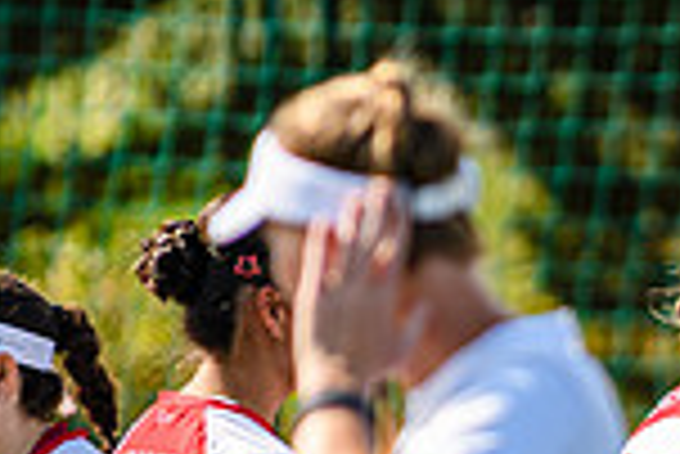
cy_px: 748
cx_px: 1081
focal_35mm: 1149
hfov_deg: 1.8
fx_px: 21724
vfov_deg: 1.2
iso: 125
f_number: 3.2
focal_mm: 200
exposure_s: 1/1000
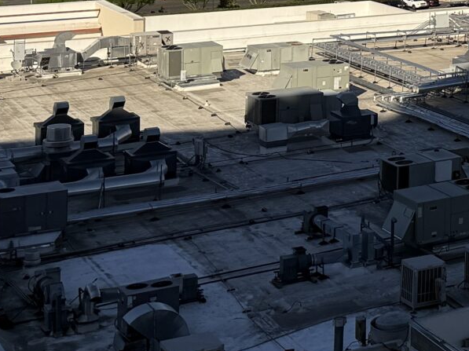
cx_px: 820
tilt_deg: +0.1
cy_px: -178
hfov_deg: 16.3
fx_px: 1395
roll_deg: -1.3
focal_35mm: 103
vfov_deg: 13.5
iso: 80
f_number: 1.78
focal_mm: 6.76
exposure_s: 1/4673
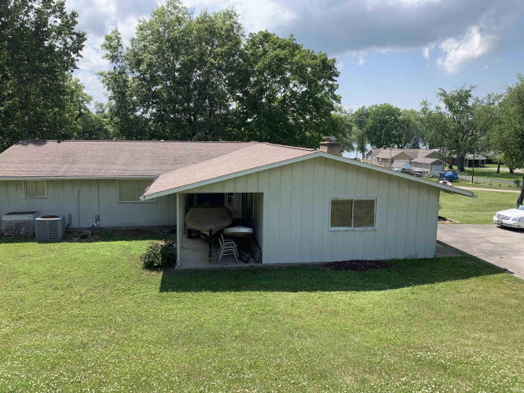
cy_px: 196
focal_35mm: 26
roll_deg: -3.2
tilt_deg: -7.7
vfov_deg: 53.0
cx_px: 262
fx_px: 394
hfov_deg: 67.3
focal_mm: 4.25
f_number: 1.8
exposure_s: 1/1585
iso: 25
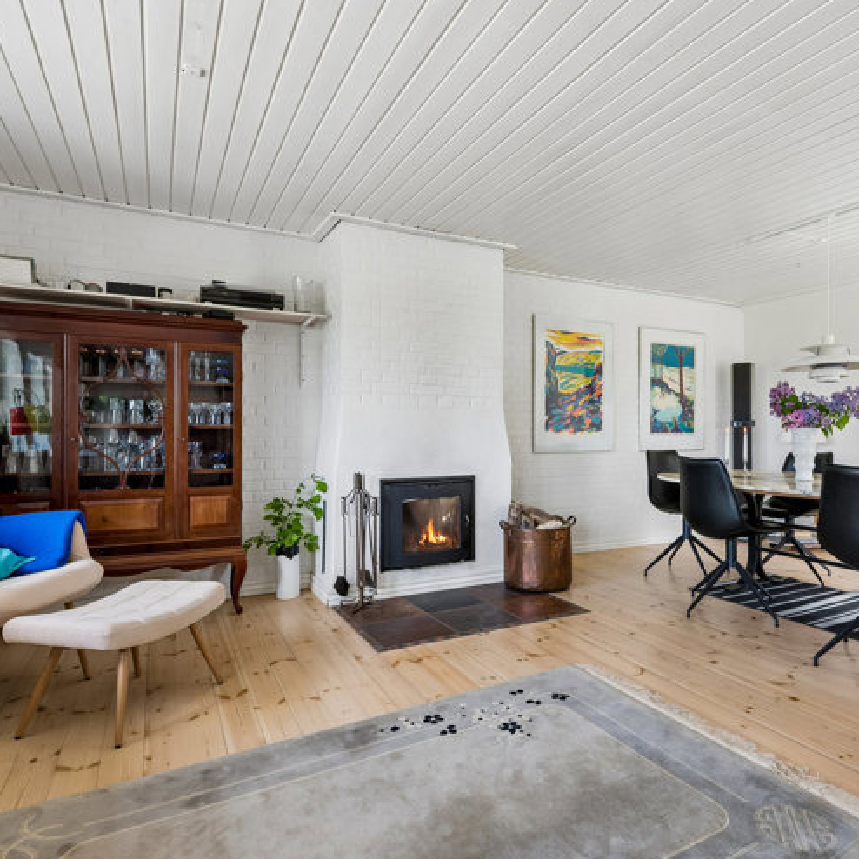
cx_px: 494
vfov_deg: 69.6
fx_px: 618
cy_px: 443
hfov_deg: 69.2
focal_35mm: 22
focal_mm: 16
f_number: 13
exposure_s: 1/4
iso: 400
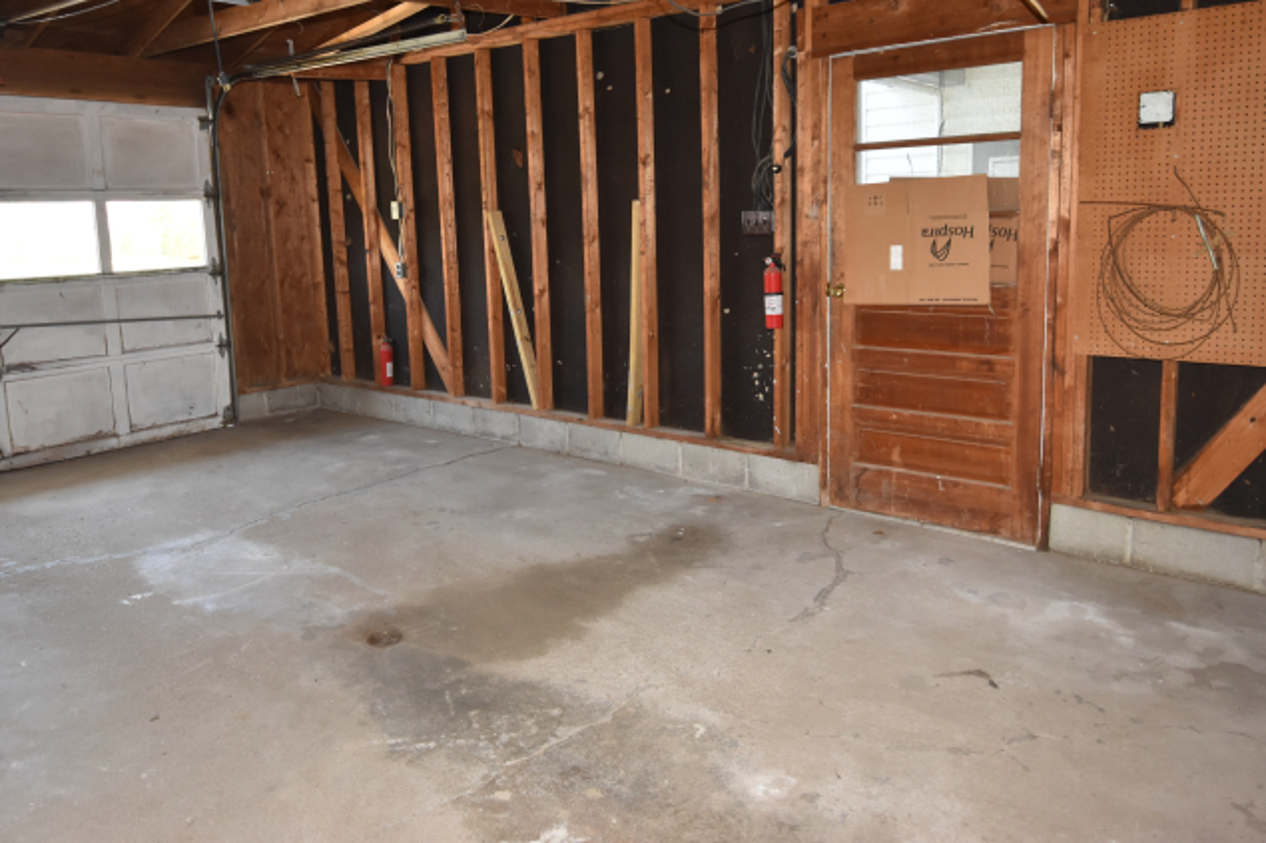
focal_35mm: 27
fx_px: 935
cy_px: 355
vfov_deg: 48.4
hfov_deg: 68.2
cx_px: 630
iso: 800
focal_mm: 15
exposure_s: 1/80
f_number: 4.2
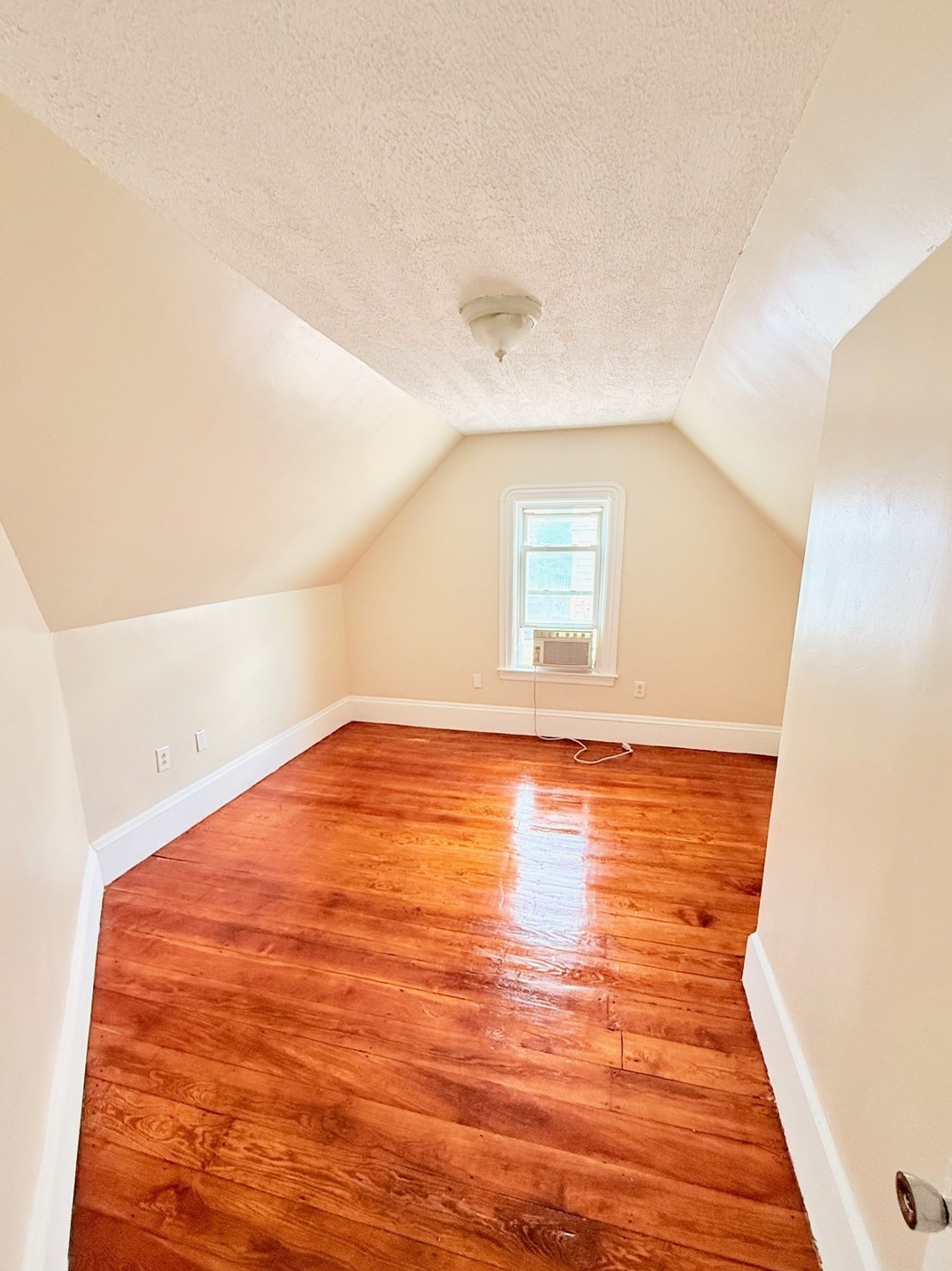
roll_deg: +1.8
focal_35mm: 15
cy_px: 678
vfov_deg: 98.0
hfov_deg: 81.7
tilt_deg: -10.8
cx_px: 468
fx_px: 550
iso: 250
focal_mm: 2.22
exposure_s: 1/99
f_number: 2.2
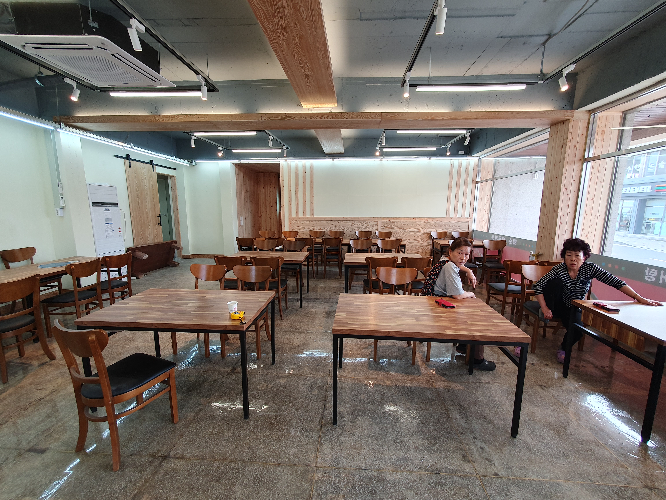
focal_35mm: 13
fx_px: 250
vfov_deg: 89.9
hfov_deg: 106.2
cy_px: 250
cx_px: 333
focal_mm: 1.8
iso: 50
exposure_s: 1/60
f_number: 2.2
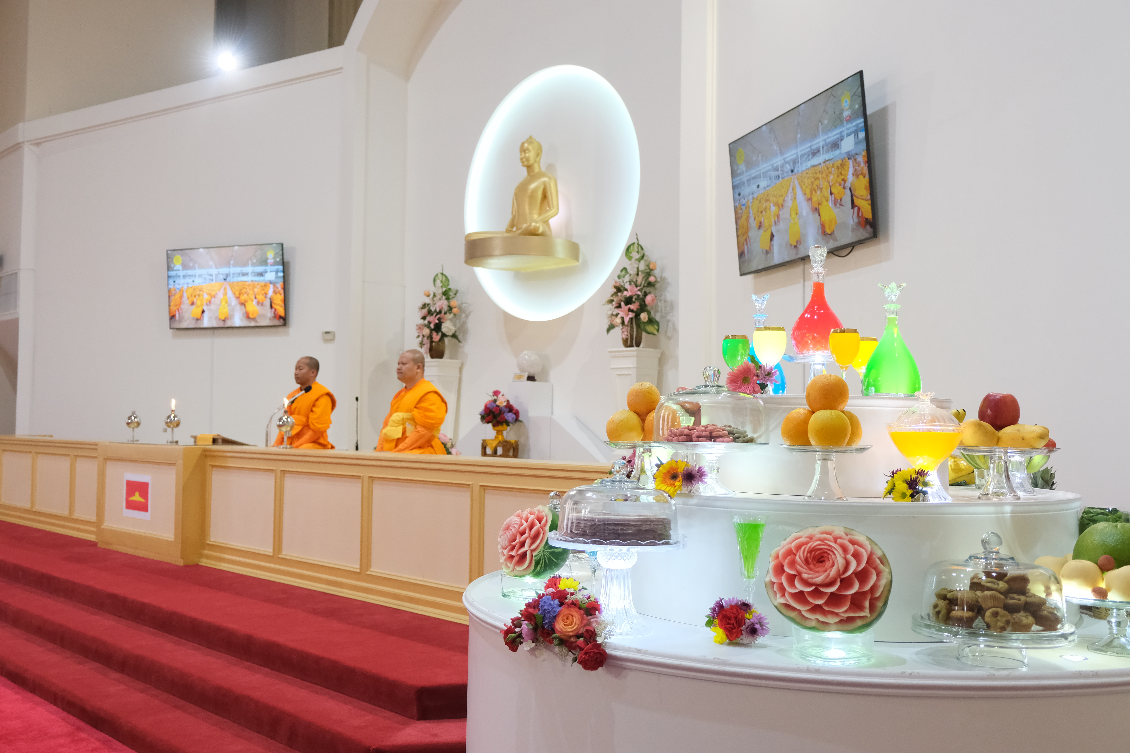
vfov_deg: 41.1
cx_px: 565
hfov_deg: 58.7
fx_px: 1004
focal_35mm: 32
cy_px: 376
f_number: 3.2
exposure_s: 1/60
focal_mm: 21.4
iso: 1600
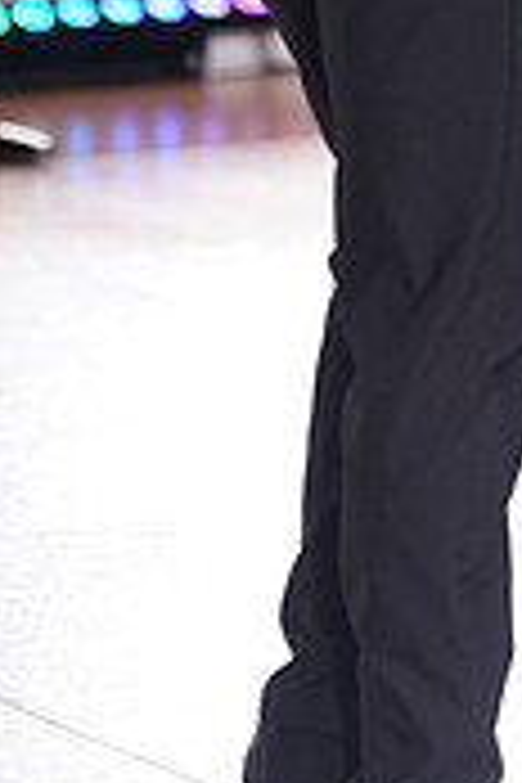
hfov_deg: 3.3
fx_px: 8895
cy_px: -297
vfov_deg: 5.0
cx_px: 794
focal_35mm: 409
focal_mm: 123
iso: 2000
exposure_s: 1/640
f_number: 2.8
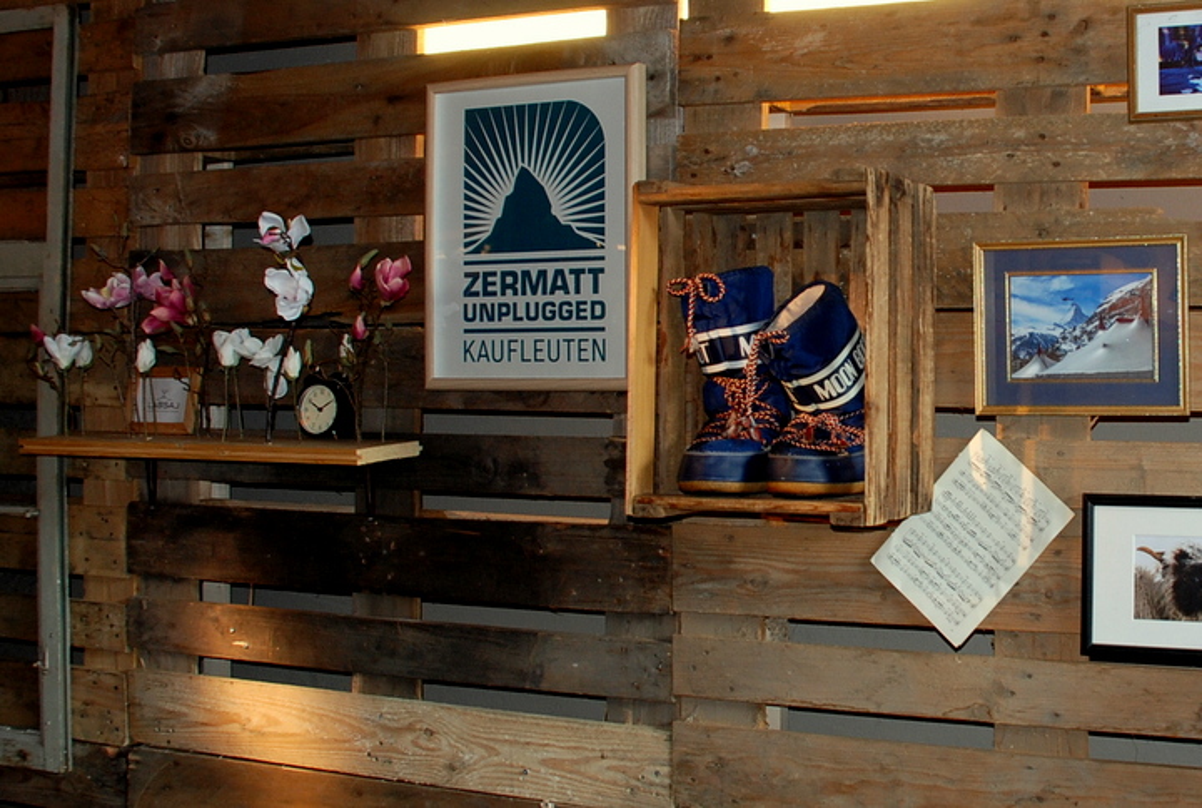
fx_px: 904
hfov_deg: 67.2
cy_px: 404
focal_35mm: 27
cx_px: 601
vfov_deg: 48.2
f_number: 4
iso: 320
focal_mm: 18
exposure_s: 1/60
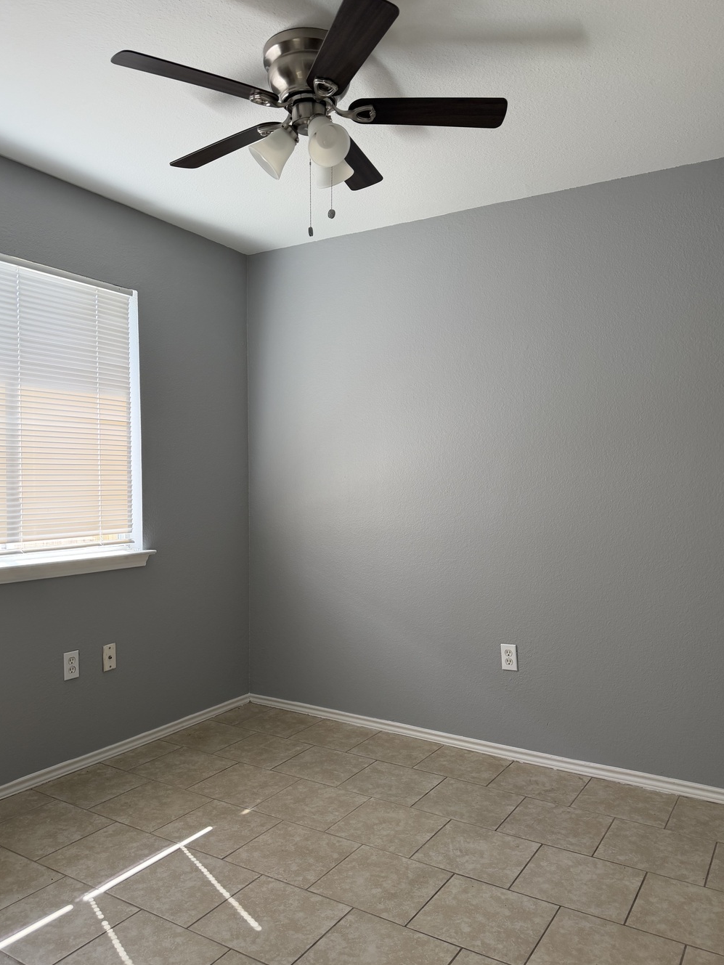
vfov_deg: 67.3
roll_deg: -0.4
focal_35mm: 26
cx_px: 351
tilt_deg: -2.5
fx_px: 725
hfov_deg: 53.1
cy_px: 505
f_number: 1.78
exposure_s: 1/207
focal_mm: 6.76
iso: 125
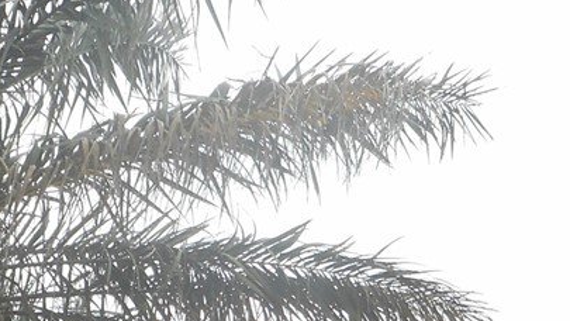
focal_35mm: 168
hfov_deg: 12.8
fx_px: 2540
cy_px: 773
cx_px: 335
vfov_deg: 6.8
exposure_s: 1/160
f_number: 4.5
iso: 80
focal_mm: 6.9
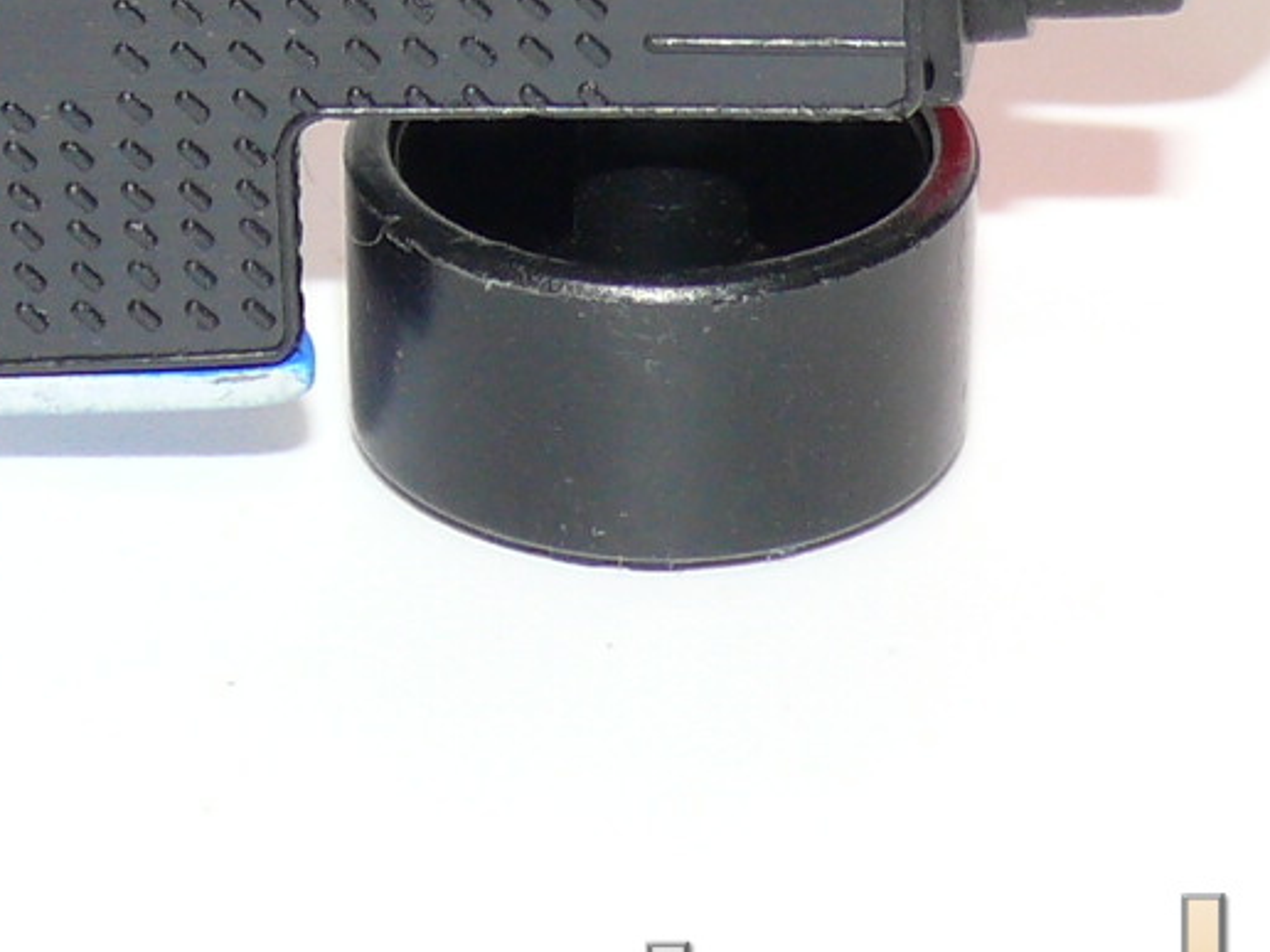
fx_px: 11043
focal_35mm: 301
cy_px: -207
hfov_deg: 6.5
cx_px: -155
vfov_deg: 4.9
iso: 100
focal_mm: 13.2
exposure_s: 1/30
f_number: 4
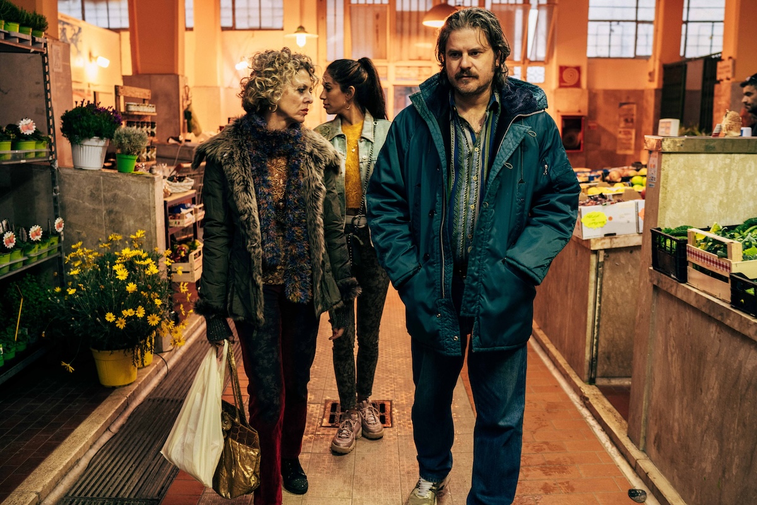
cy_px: 252
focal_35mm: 35
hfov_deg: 54.4
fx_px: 736
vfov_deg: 37.9
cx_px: 378
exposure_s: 1/125
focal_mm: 35
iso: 800
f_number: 2.8
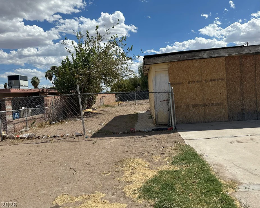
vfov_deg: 54.9
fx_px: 200
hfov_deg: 66.0
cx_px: 130
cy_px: 101
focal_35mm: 26
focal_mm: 6.86
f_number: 1.78
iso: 80
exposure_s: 1/7042
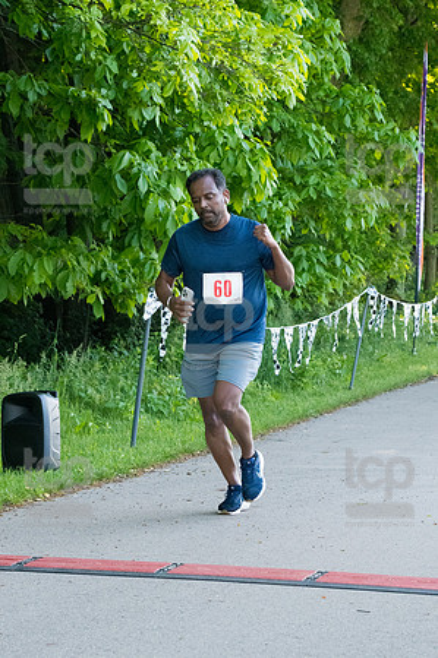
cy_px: 329
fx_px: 2195
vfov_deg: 17.1
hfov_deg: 11.4
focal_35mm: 120
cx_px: 219
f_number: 5.6
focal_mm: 80
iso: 4000
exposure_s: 1/1600
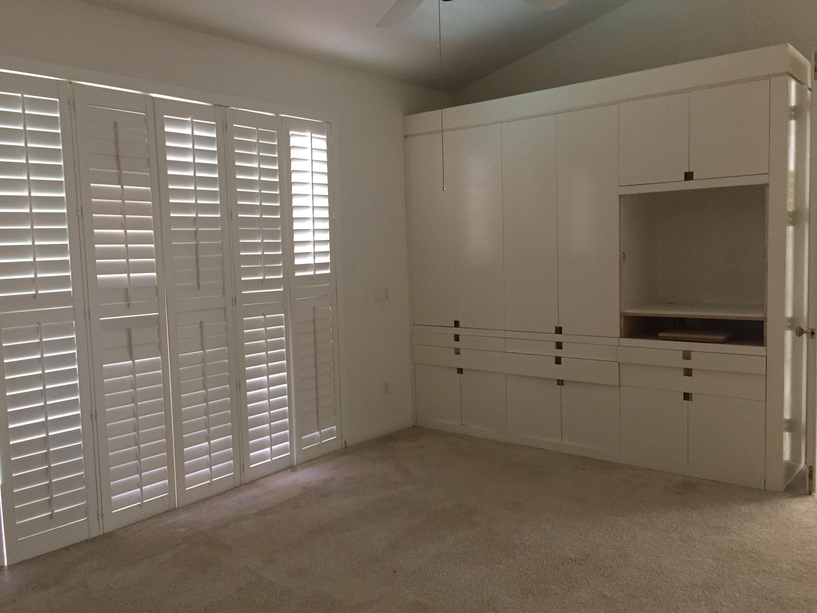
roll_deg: +0.9
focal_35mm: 29
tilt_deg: -4.5
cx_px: 408
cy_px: 306
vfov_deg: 48.2
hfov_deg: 61.7
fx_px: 684
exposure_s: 1/30
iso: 160
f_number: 2.2
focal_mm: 4.15
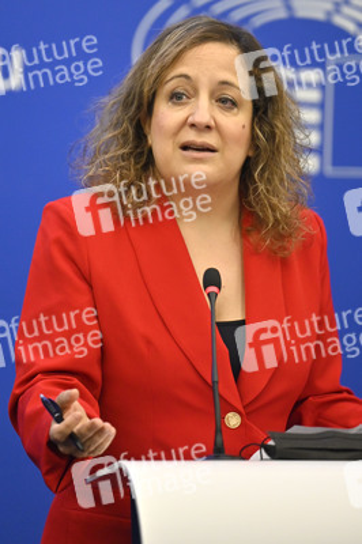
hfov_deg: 6.9
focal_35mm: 200
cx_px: 181
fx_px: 3022
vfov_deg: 10.3
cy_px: 272
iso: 1600
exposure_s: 1/500
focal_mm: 200
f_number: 2.8
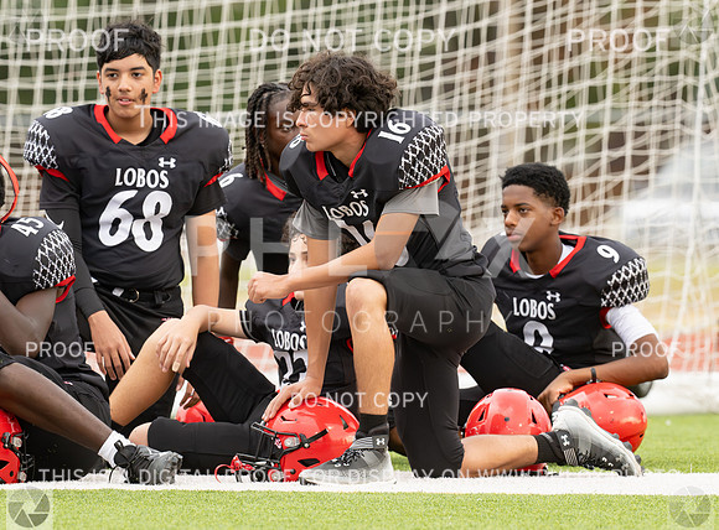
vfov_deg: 2.5
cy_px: 294
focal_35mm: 580
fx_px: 11978
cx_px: 361
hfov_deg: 3.4
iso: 3200
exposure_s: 1/1000
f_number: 7.1
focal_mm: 400
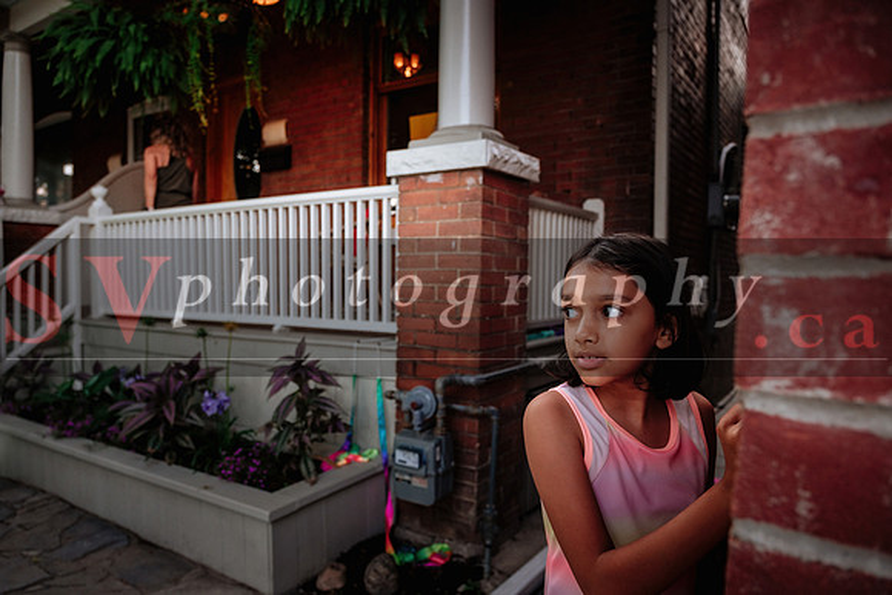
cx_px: 446
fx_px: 595
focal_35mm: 24
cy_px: 298
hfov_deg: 73.7
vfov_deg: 53.2
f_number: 2.8
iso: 800
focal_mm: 16
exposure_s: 1/250
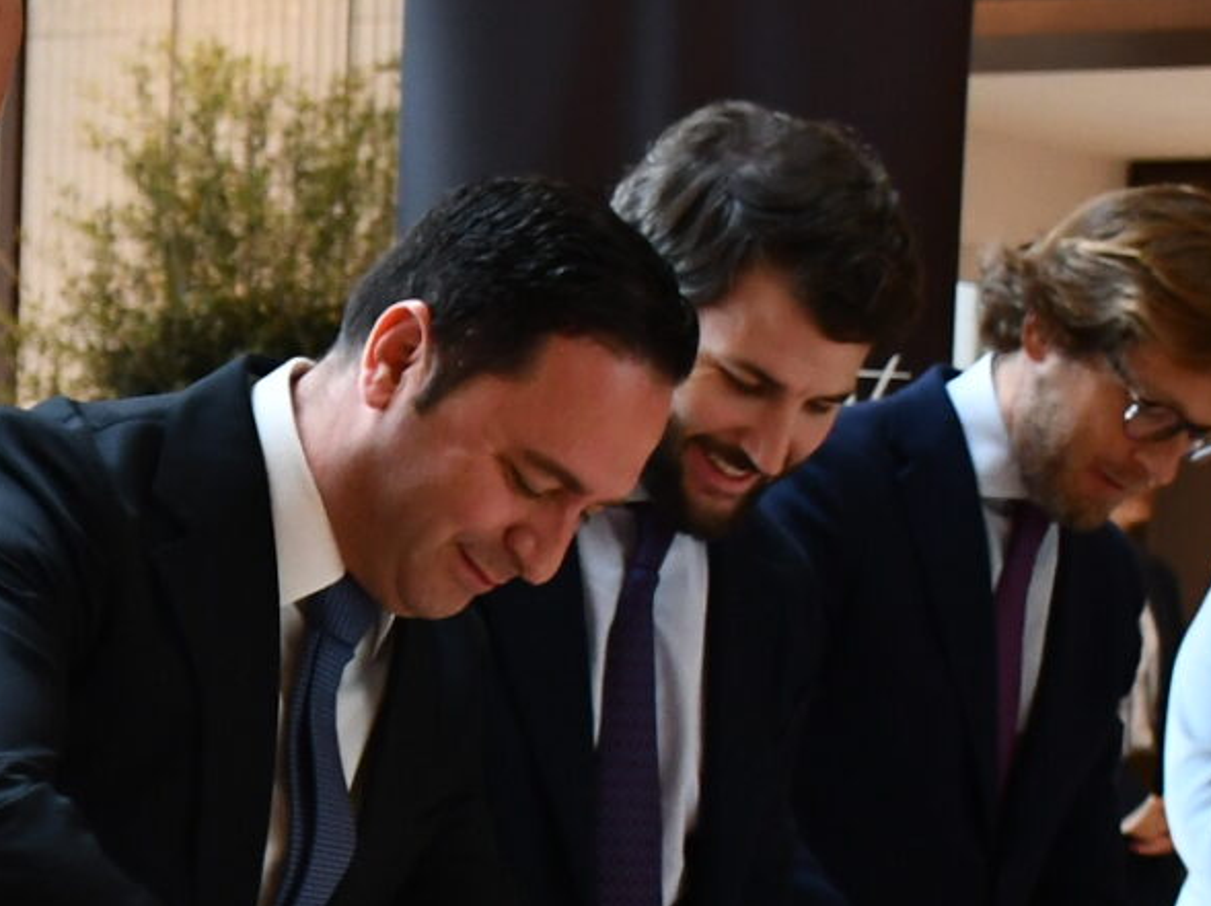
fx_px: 4825
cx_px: -308
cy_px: 648
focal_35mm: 138
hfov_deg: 13.8
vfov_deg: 10.7
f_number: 3.5
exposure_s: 1/250
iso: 800
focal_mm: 22
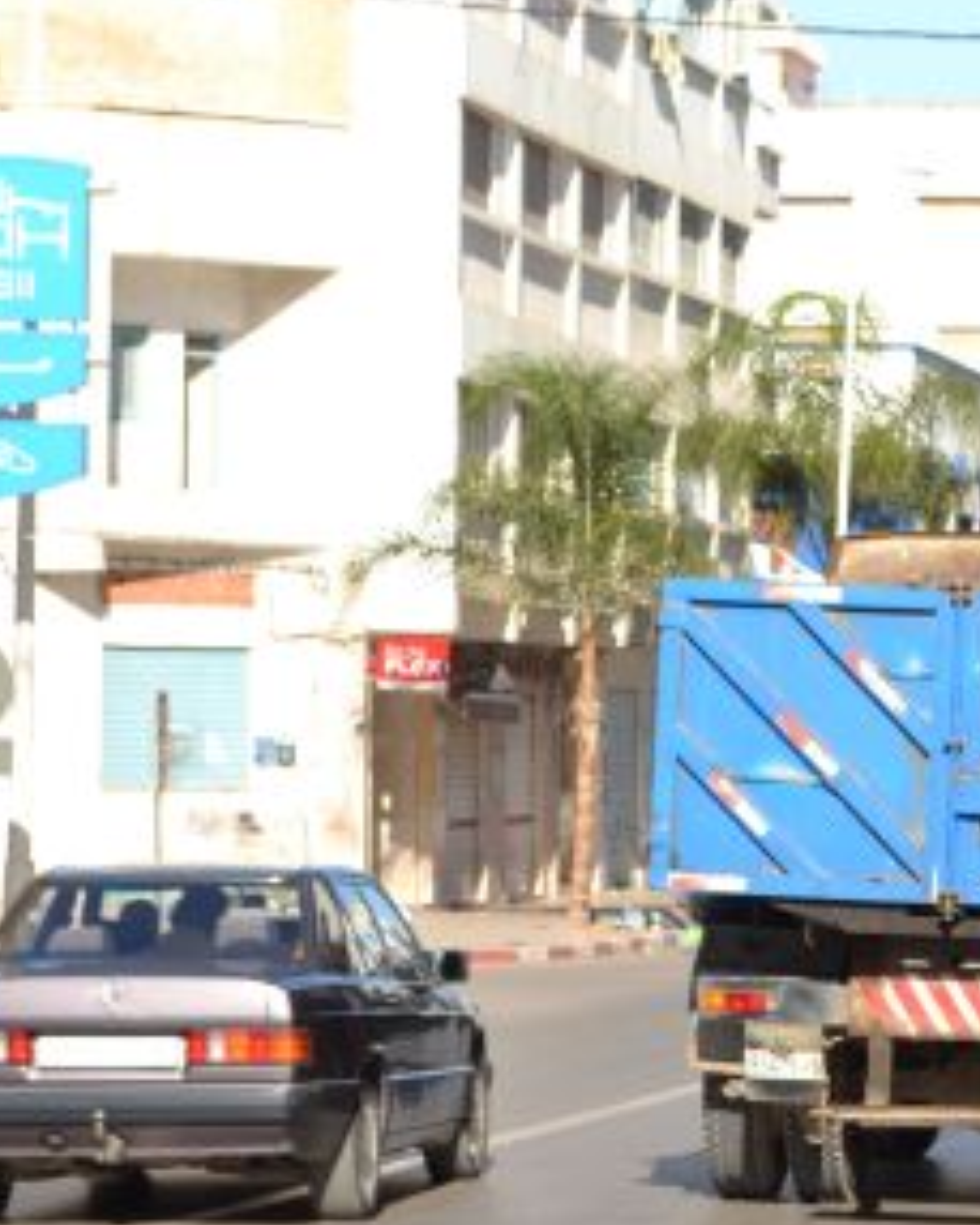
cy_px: 887
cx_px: 1198
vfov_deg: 11.1
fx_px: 6271
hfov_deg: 8.8
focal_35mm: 173
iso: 100
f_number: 9
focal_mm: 55
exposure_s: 1/200
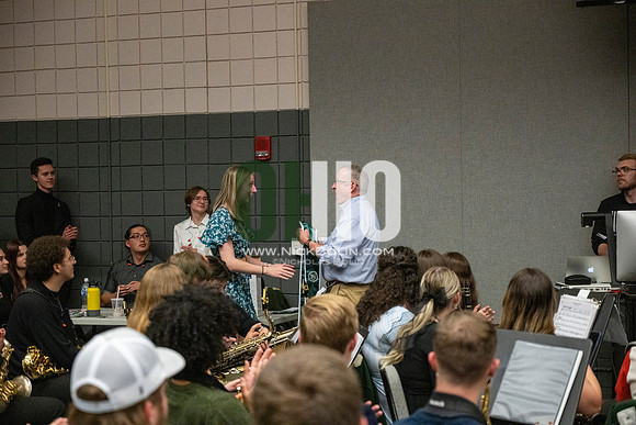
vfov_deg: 19.5
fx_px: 1237
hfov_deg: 28.8
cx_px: 318
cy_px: 212
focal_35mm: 70
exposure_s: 1/500
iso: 10000
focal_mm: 70
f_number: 4
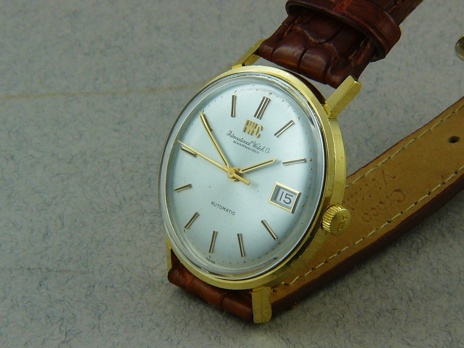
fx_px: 1649
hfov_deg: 16.0
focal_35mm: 123
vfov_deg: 12.0
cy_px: 174
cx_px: 232
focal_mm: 13.7
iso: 100
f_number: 8
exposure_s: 1/30
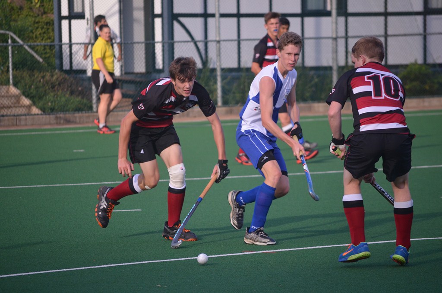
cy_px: 146
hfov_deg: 7.9
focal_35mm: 262
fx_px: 3216
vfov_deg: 5.2
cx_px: 221
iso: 560
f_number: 5.3
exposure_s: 1/1000
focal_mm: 175
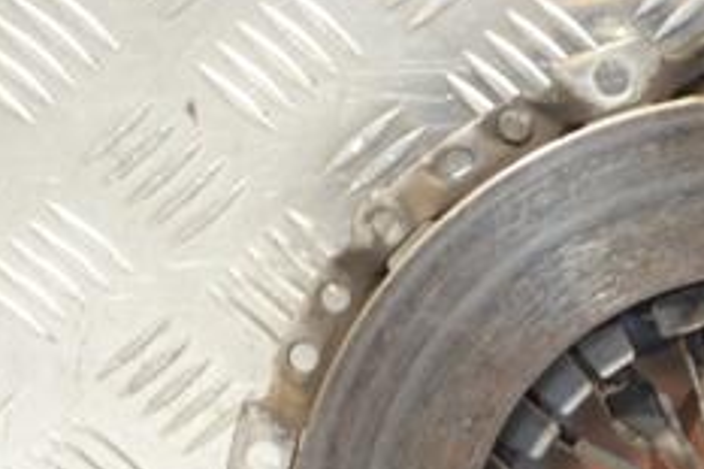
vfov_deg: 7.1
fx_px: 3771
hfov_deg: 10.6
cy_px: 563
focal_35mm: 193
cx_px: 677
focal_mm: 50
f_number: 5.6
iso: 720
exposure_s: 1/30
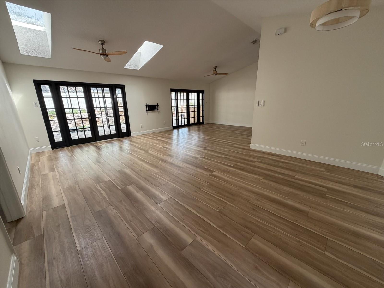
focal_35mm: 14
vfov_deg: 85.7
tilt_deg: -15.9
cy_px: 144
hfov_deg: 102.1
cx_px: 192
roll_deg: +1.2
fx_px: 155
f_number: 2.2
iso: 125
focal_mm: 2.22
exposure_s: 1/121
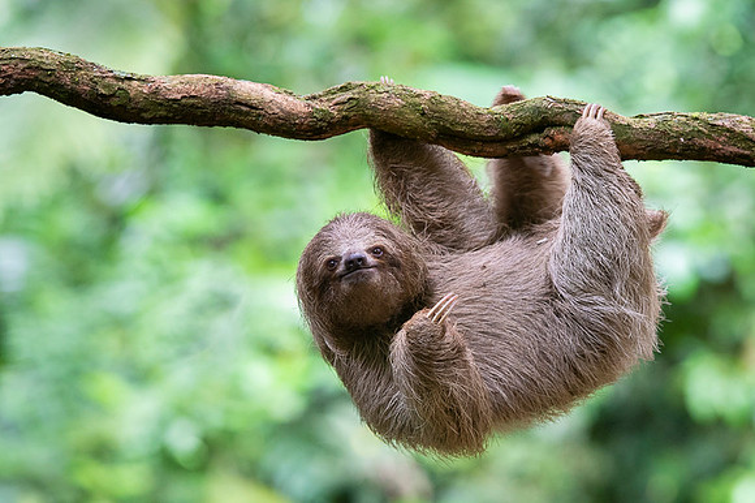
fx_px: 3705
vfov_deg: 7.8
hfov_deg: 11.6
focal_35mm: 177
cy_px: 241
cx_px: 415
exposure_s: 1/30
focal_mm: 155
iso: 2000
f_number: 5.6
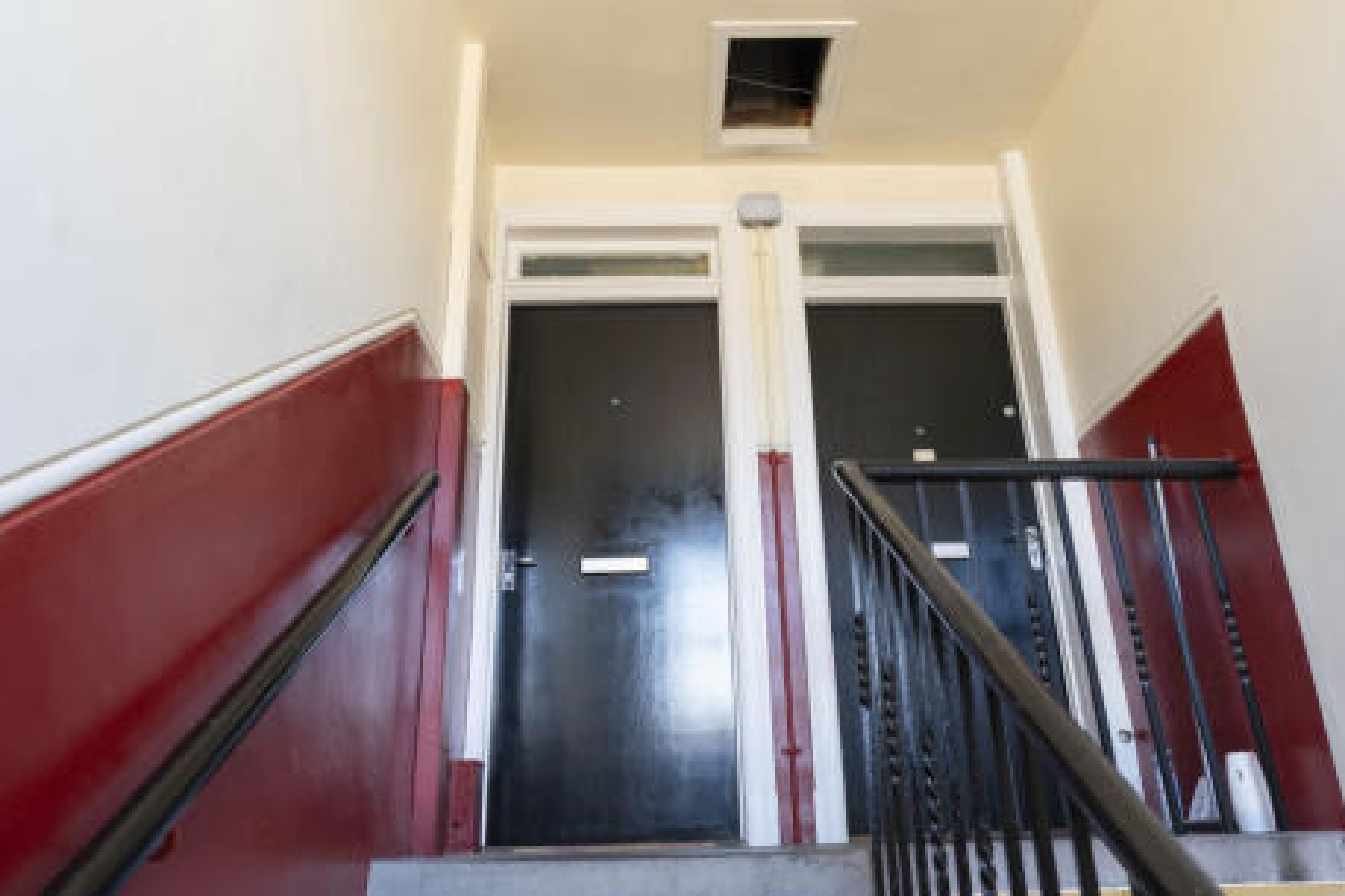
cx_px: 696
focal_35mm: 26
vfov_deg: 49.5
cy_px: 439
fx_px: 971
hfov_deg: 69.4
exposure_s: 1/160
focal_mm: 25
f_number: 4
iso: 1250
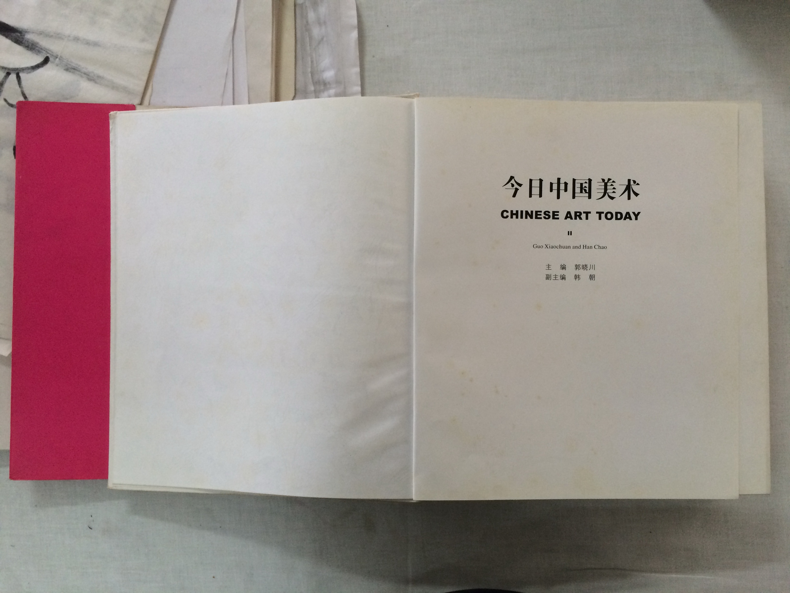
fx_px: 662
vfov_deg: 48.2
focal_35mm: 29
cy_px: 296
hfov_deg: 61.7
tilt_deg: -85.3
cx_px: 395
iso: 80
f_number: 2.2
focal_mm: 4.15
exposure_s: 1/33
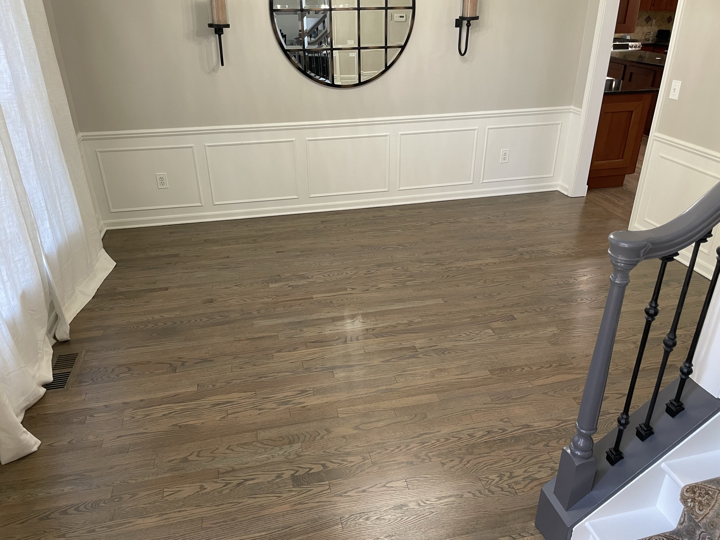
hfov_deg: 67.3
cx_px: 360
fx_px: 541
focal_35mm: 26
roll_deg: +0.8
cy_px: 270
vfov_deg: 53.1
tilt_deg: -27.5
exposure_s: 1/60
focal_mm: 4.2
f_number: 1.6
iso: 80
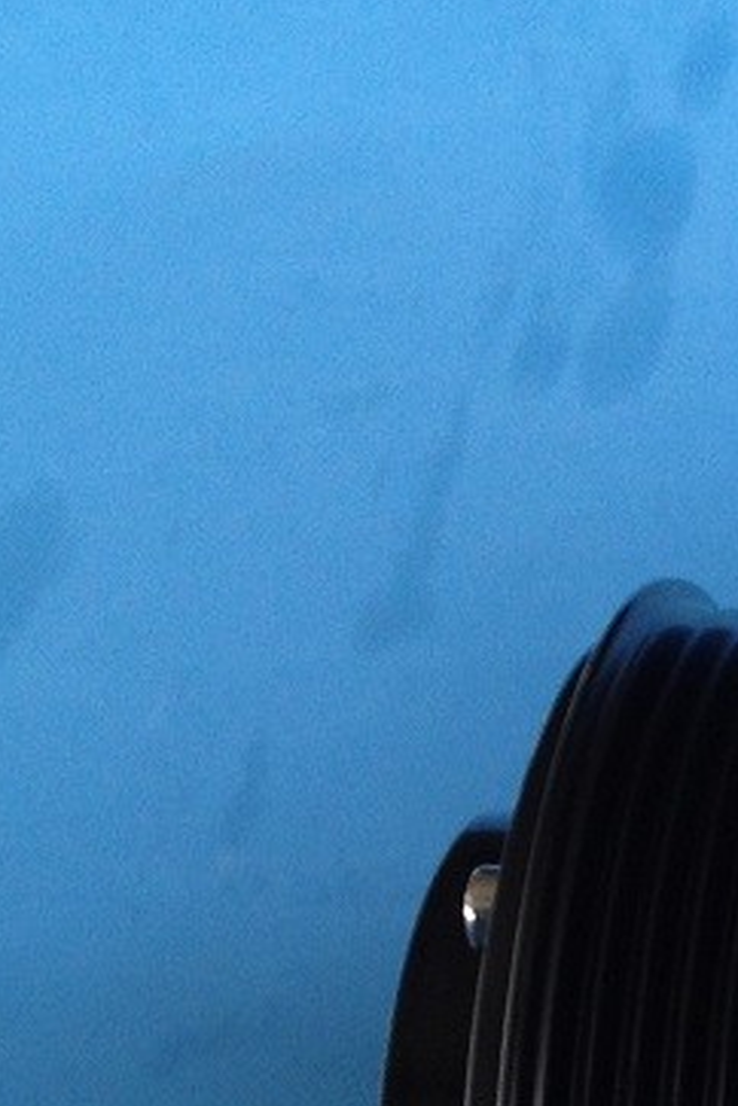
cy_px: 1213
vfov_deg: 15.3
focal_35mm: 131
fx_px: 4028
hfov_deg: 9.7
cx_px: 1491
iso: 64
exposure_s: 1/20
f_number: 2.4
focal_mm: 4.28
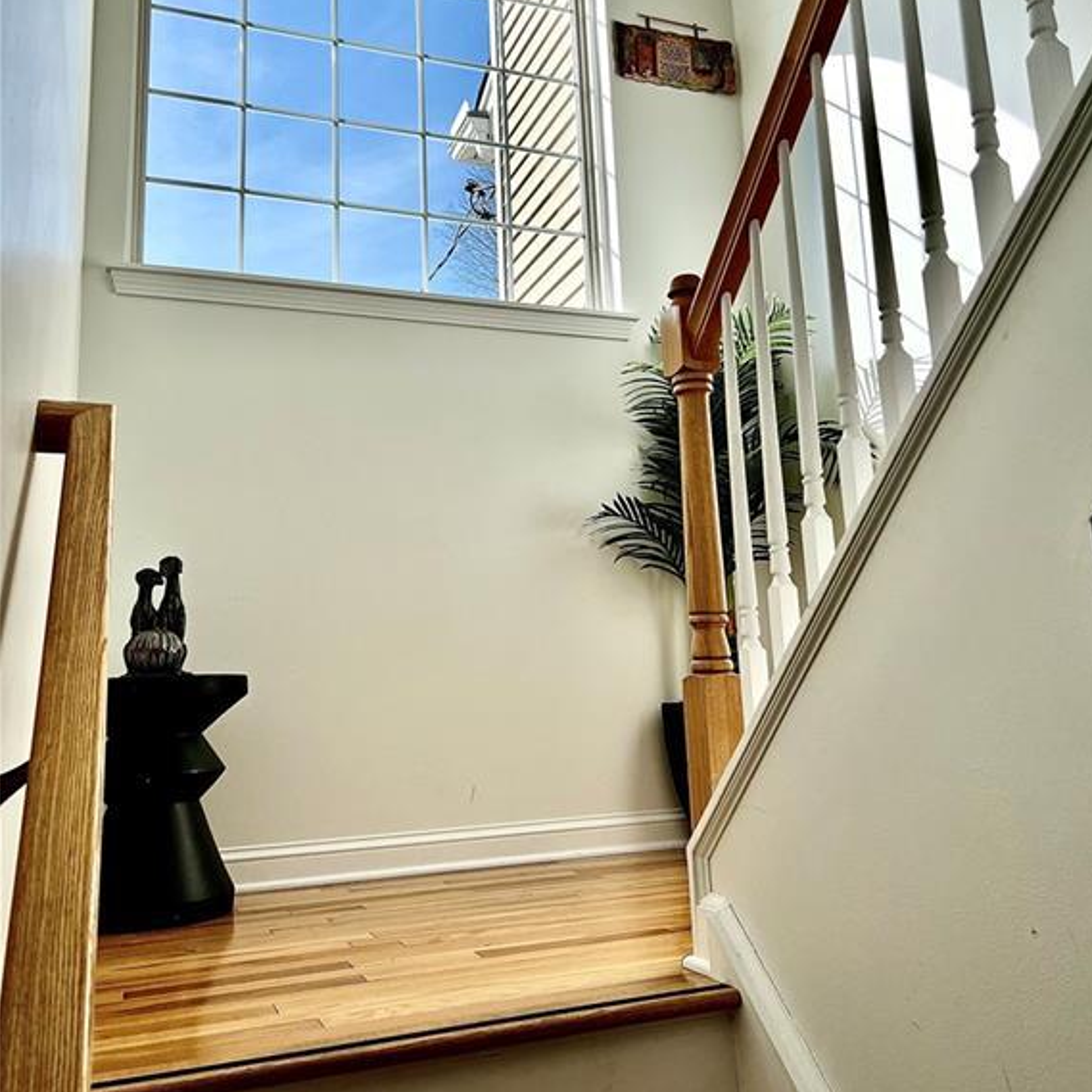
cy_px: 451
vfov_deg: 52.3
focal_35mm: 31
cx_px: 551
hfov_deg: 52.5
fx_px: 1106
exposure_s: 1/1838
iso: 50
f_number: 1.5
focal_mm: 5.7
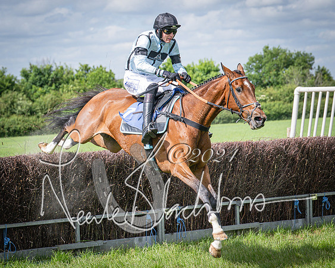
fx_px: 1426
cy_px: 144
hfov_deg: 13.4
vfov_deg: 10.7
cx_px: 100
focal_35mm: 144
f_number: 4
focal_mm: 70
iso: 400
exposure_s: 1/3200
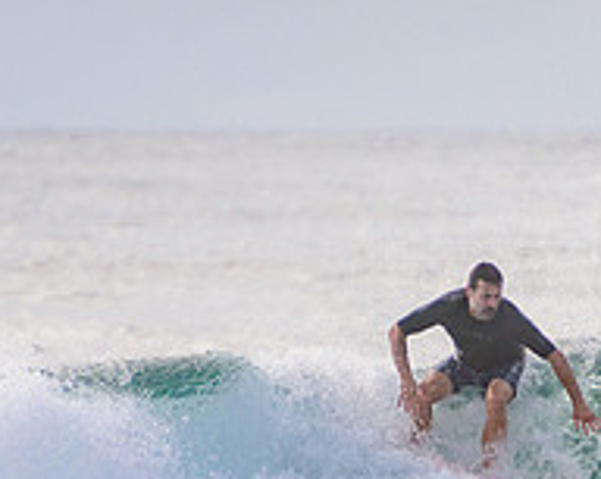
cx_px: 659
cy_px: 448
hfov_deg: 1.2
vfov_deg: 1.0
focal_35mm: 1564
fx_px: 27777
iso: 320
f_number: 5.6
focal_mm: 400
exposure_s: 1/2000
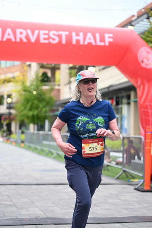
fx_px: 462
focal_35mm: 73
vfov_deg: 27.7
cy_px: 114
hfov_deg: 18.7
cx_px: 76
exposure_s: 1/1250
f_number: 2.8
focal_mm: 73
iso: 640
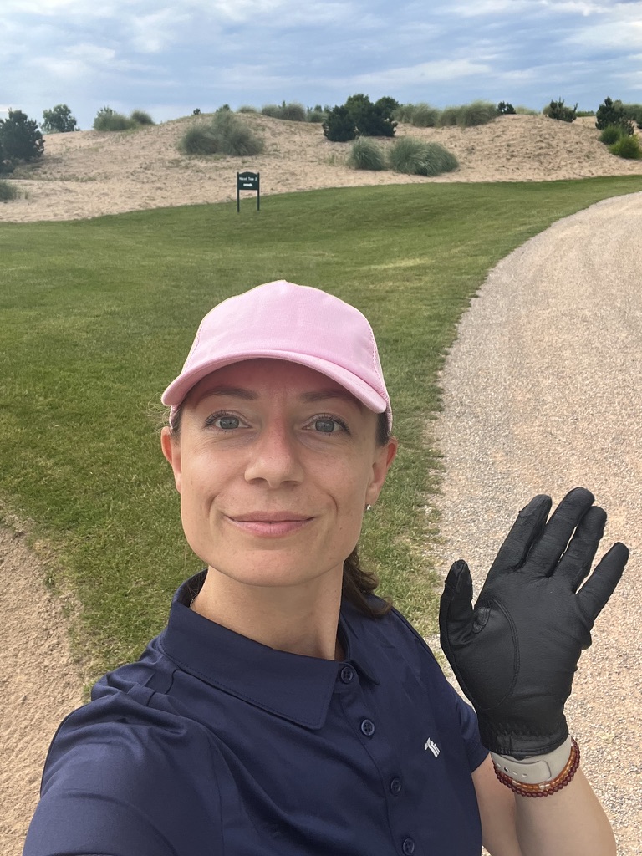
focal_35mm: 30
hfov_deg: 46.8
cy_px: 428
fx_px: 742
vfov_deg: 60.0
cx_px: 321
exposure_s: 1/269
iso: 32
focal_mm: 2.71
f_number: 2.2
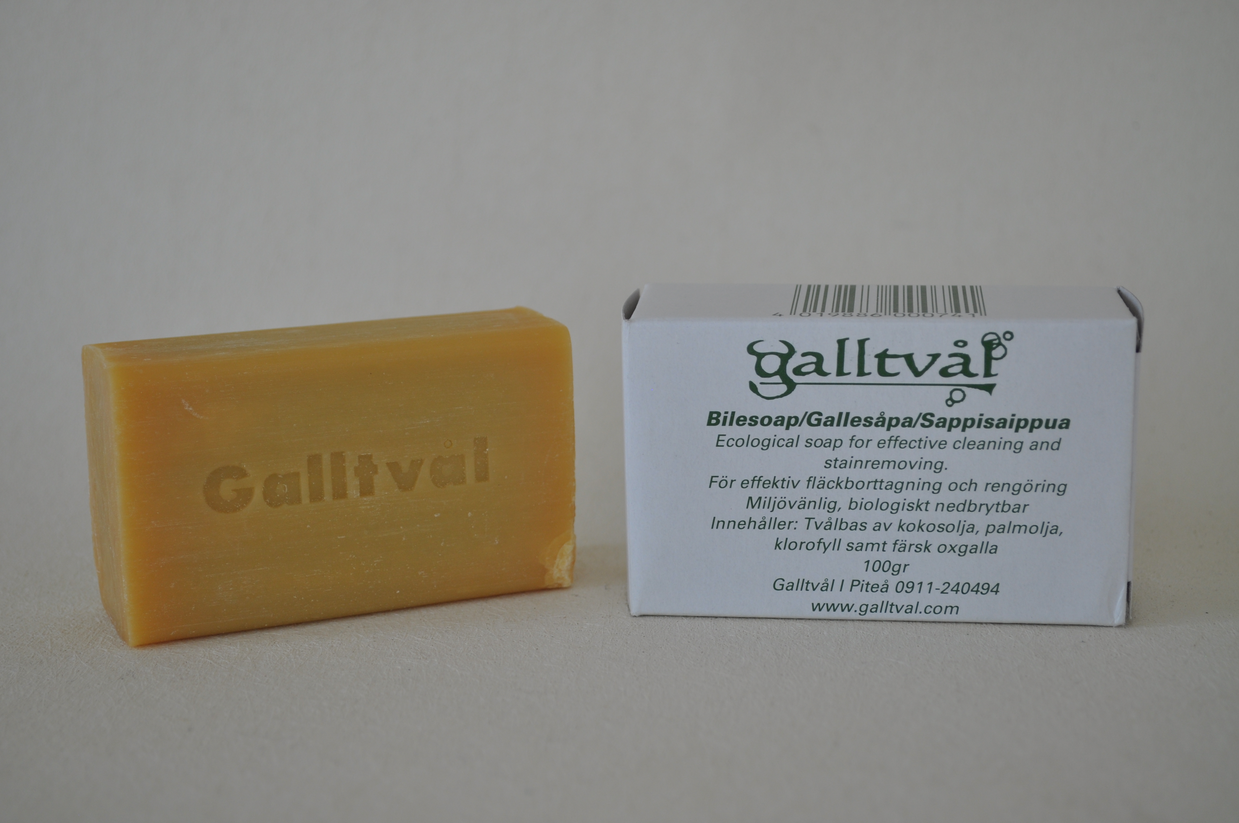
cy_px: 412
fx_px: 2269
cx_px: 620
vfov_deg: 20.6
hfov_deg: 30.5
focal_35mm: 66
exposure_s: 1/160
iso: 200
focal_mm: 44
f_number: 6.3
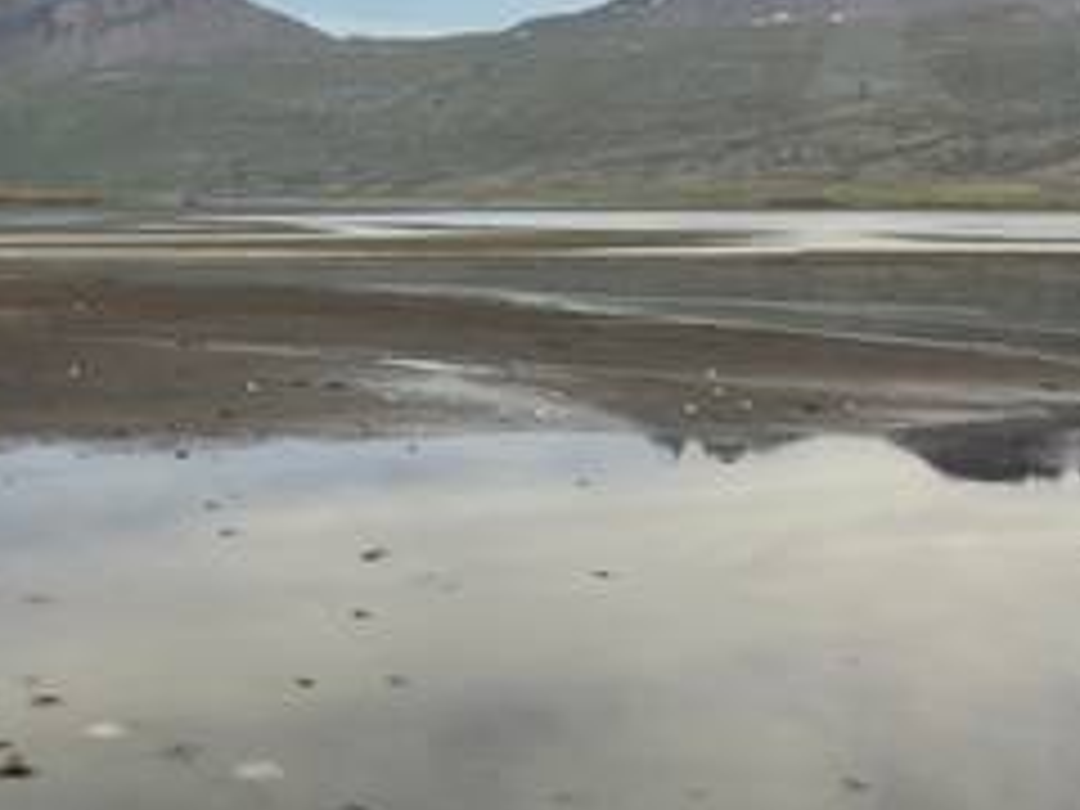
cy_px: 261
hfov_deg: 33.0
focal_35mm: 58
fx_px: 1810
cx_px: 392
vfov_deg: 25.1
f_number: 1.8
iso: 20
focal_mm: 3
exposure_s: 1/120
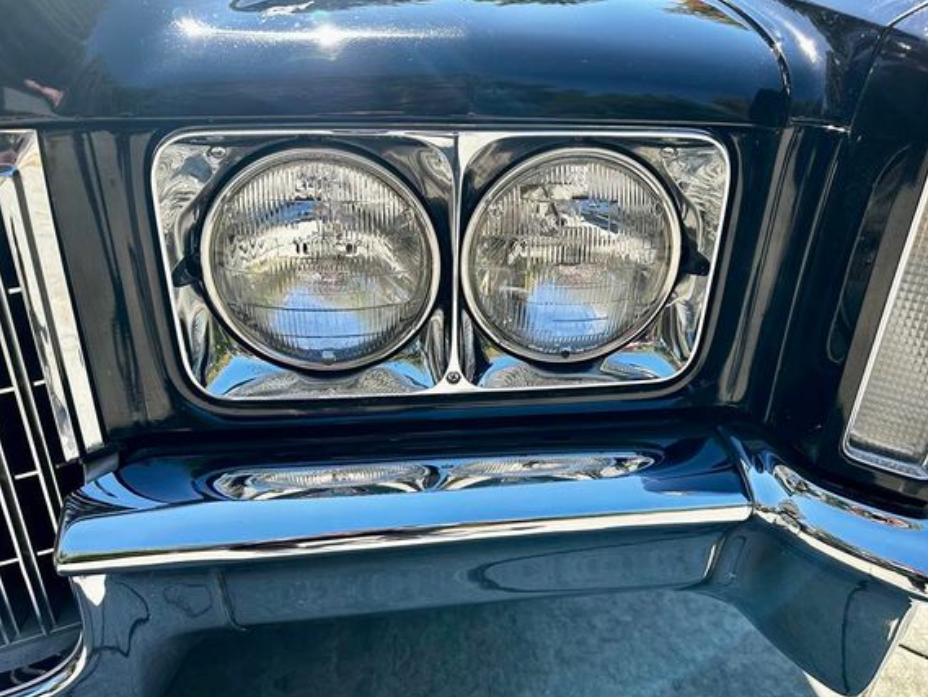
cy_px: 375
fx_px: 724
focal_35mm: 27
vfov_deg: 51.3
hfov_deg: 65.3
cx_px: 478
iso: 80
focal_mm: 6.86
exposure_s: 1/943
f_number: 1.78
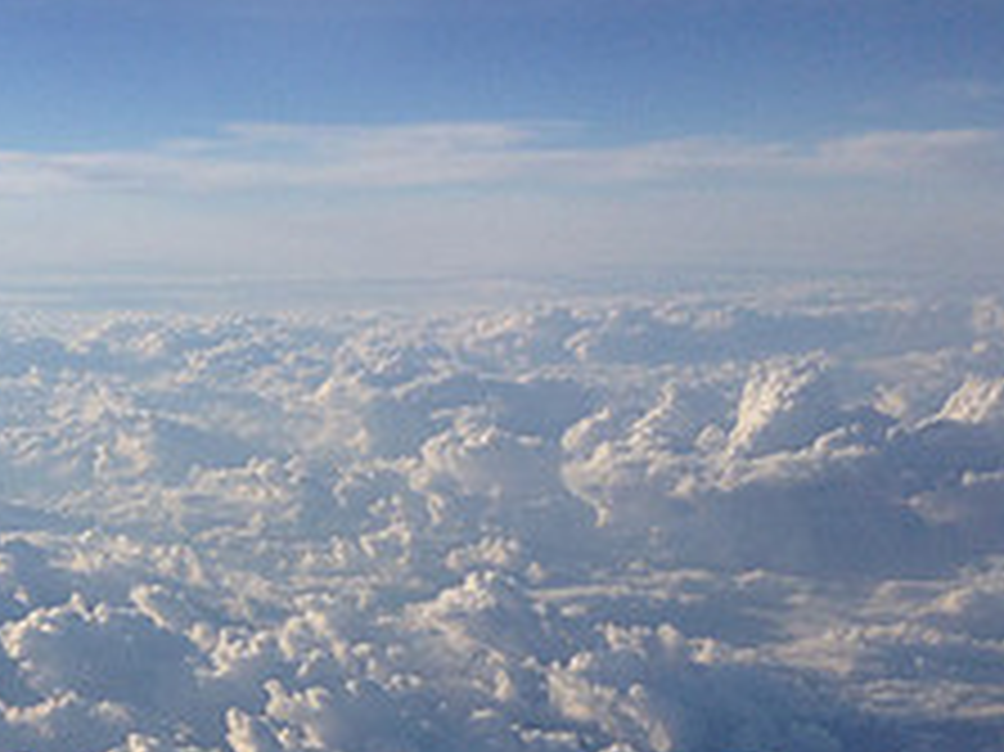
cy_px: 966
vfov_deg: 16.3
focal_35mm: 86
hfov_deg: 21.6
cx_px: -99
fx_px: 2493
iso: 50
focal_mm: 4.13
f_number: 2.4
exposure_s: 1/2463
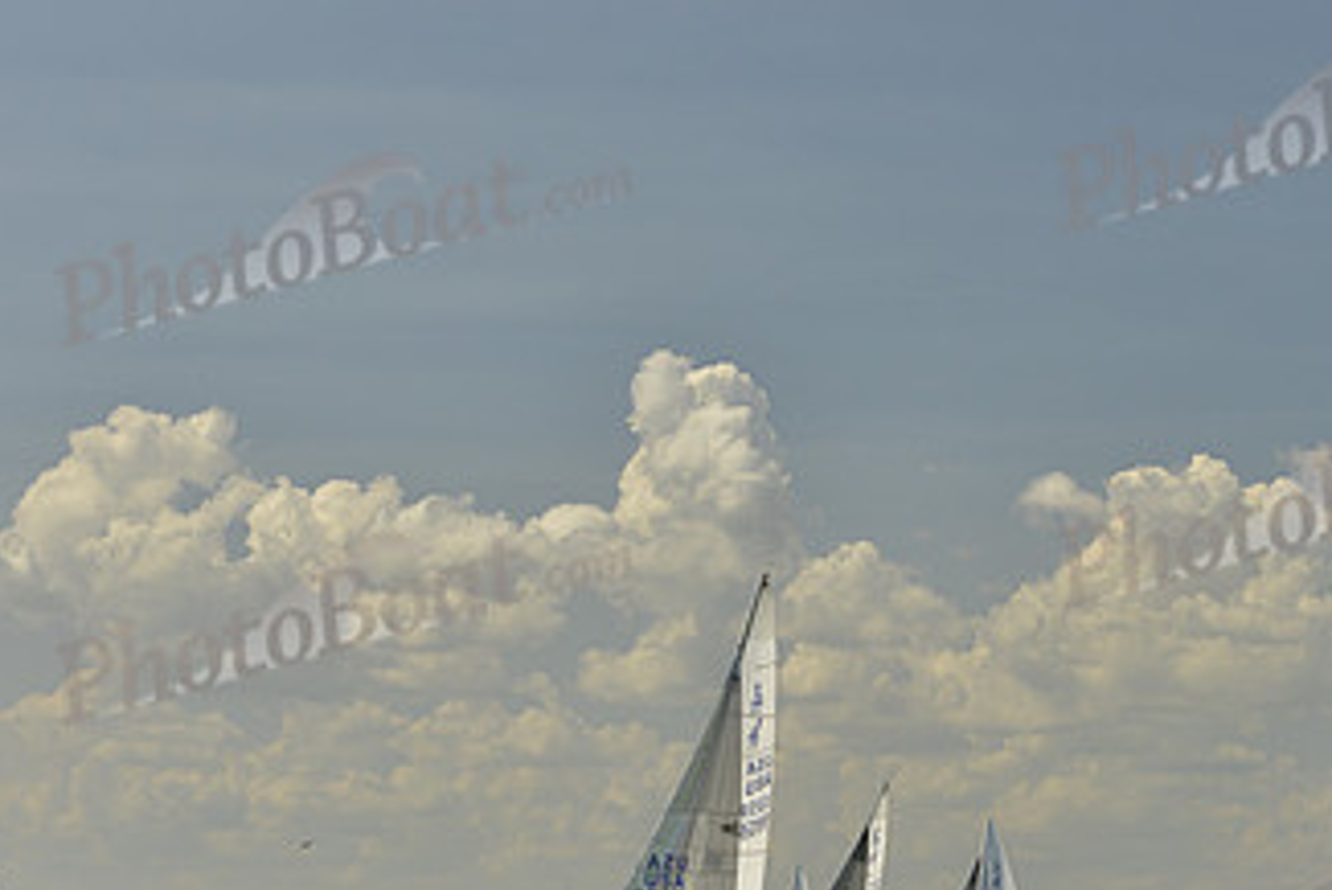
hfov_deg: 16.4
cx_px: 848
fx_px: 4627
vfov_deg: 10.9
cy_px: 773
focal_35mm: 125
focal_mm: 70
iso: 280
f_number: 6.3
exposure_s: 1/1250
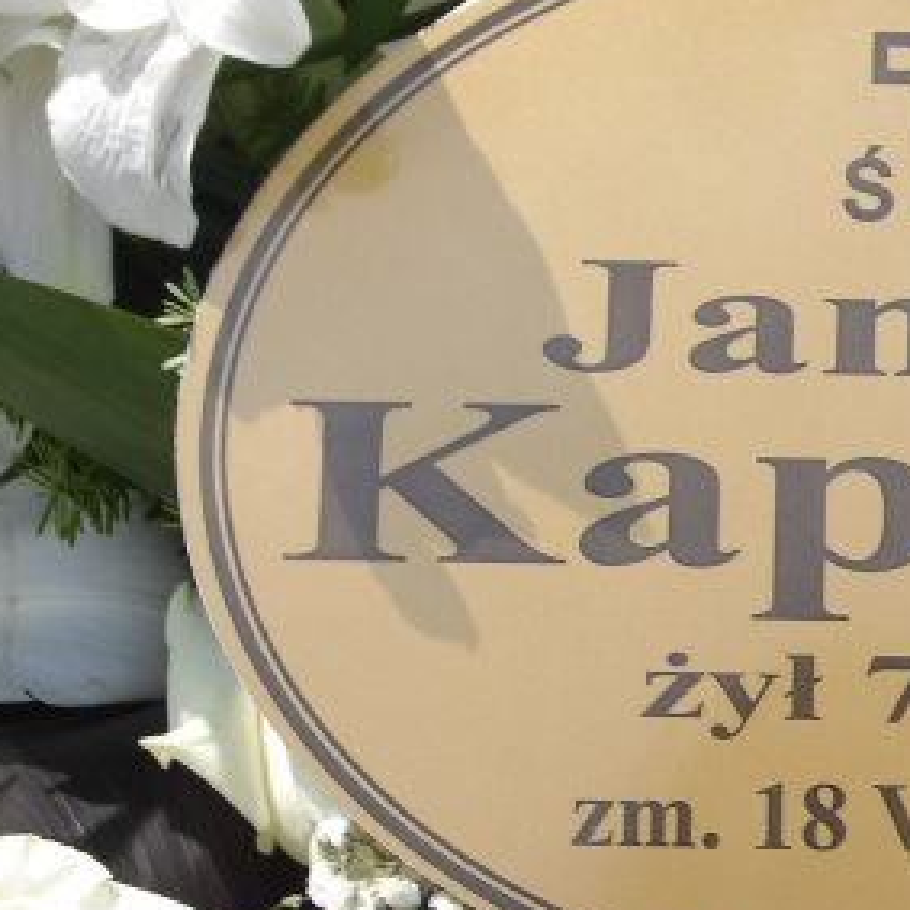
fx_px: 3153
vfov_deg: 16.4
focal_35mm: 106
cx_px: 955
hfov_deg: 16.0
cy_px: 540
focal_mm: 9.4
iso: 100
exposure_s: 1/60
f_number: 15
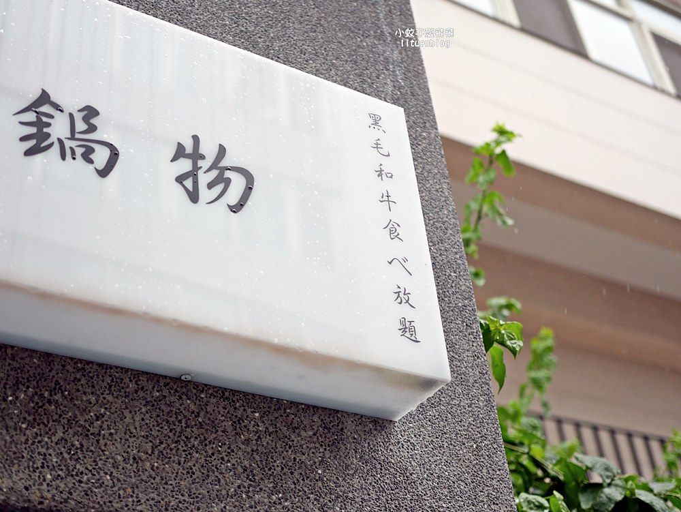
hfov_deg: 38.2
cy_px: 256
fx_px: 984
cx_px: 340
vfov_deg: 29.1
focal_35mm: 50
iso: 200
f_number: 1.8
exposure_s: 1/500
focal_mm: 25
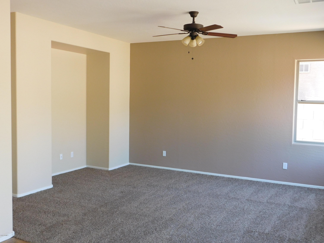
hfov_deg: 51.4
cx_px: 162
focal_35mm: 36
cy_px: 122
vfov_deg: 39.7
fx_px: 337
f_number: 3.5
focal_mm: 6.3
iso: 160
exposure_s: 1/30
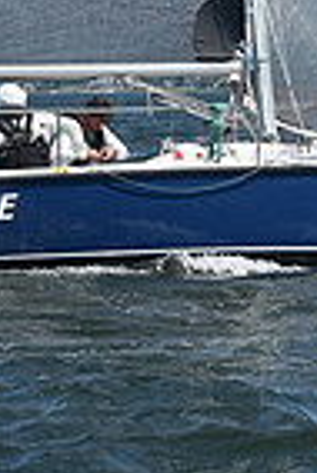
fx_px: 3755
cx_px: 102
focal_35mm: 285
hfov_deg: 4.8
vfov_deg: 7.0
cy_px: -396
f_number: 8
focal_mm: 70
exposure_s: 1/1250
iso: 250
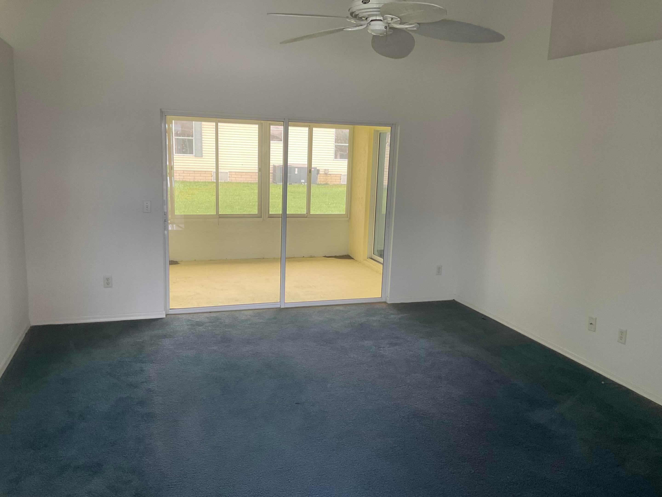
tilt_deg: -11.6
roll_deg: -2.8
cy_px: 248
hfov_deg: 61.7
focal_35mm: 29
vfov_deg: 48.2
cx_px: 331
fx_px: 555
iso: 64
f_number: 1.8
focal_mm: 3
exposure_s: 1/63
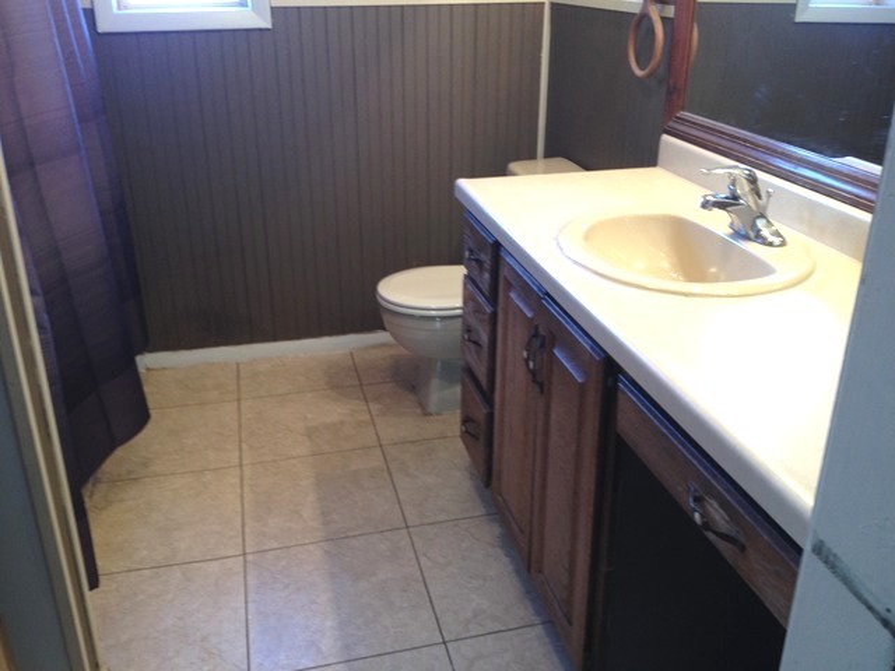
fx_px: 905
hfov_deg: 52.6
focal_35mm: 35
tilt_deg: -26.4
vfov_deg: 40.7
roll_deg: -1.1
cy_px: 336
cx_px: 448
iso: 100
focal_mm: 4.28
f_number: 2.4
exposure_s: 1/20
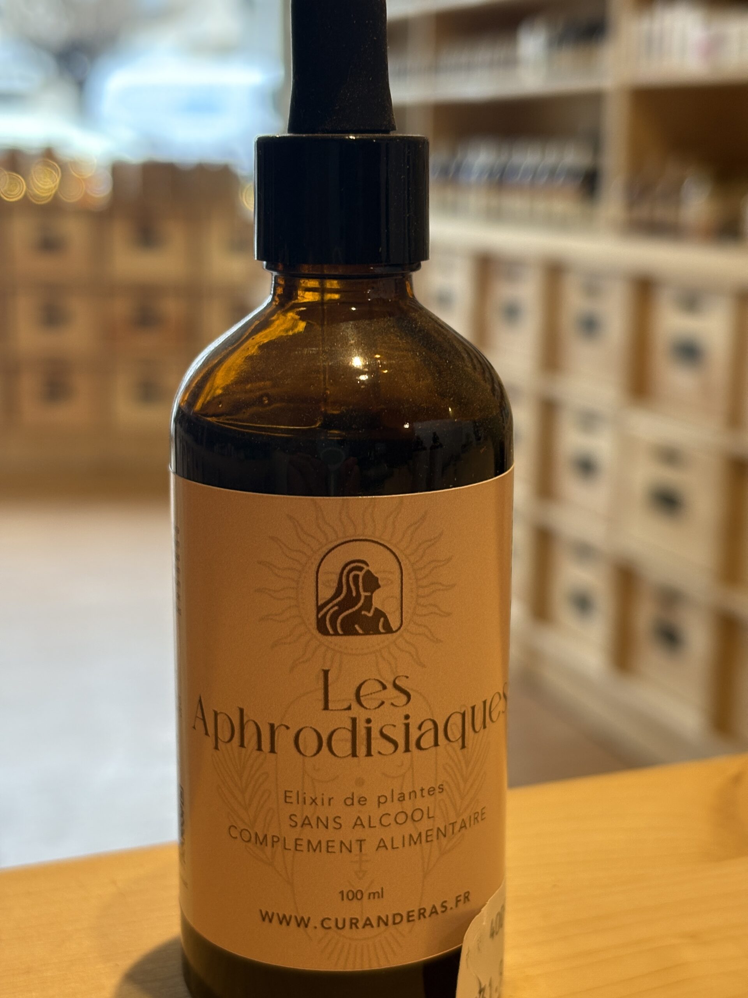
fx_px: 1498
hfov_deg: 28.0
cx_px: 374
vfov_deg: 36.8
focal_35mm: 52
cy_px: 499
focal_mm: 5.96
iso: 80
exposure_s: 1/60
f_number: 1.6
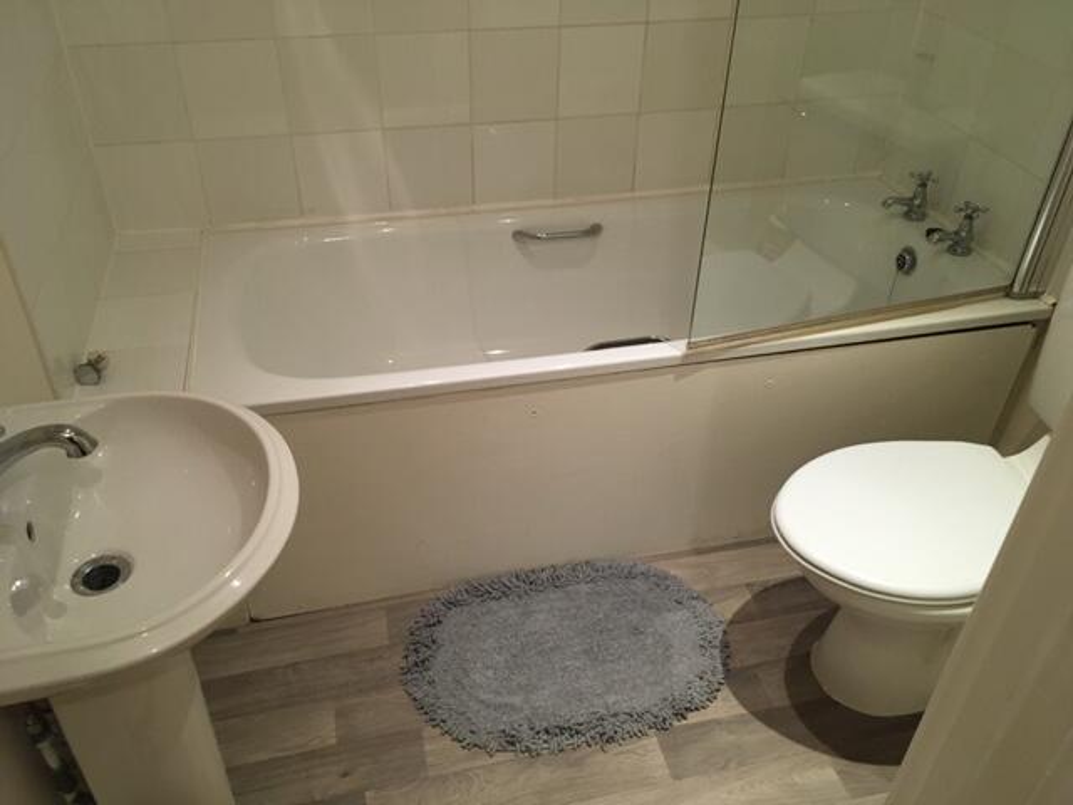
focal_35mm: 29
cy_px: 402
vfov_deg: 48.2
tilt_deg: -33.7
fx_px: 899
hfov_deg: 61.7
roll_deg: -0.5
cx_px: 536
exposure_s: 1/33
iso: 160
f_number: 2.2
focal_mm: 4.15
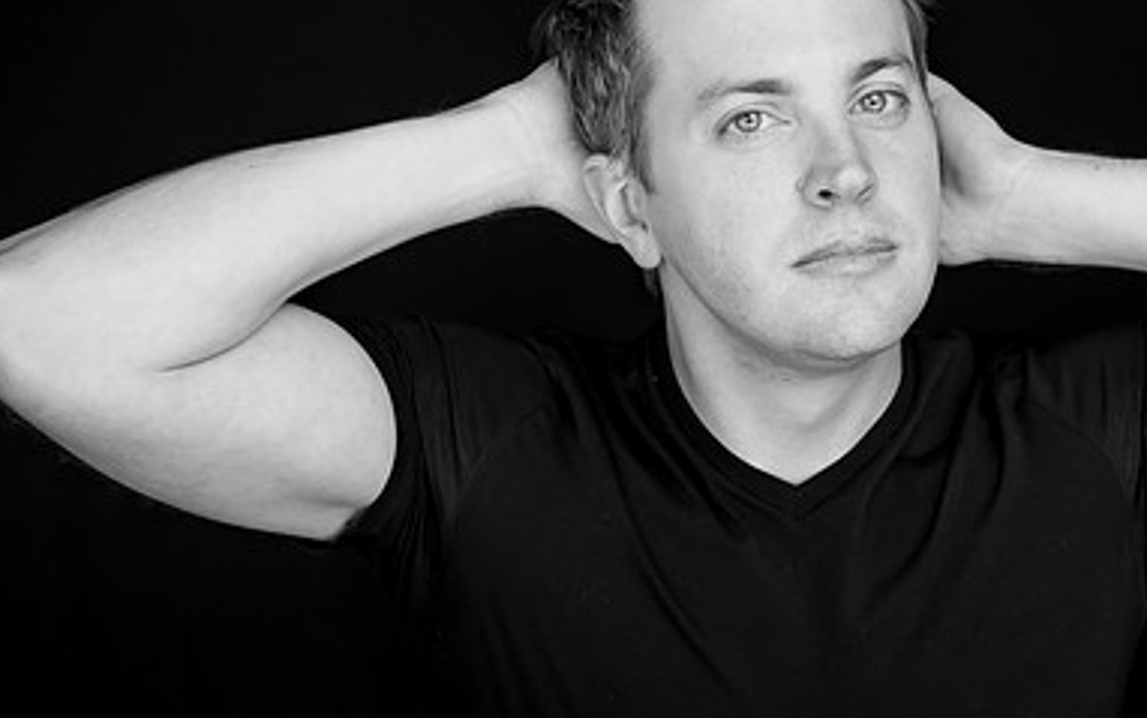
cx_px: 896
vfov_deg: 14.7
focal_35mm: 89
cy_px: 227
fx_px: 2783
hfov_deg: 23.0
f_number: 4.5
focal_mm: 55
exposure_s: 1/160
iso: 500
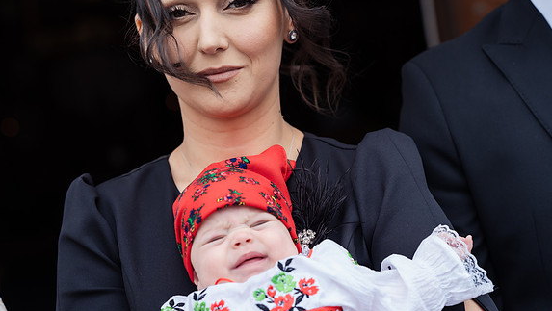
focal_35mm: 90
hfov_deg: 23.7
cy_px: 145
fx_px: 1318
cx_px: 276
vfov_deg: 13.5
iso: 180
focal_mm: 85
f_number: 4
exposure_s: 1/400
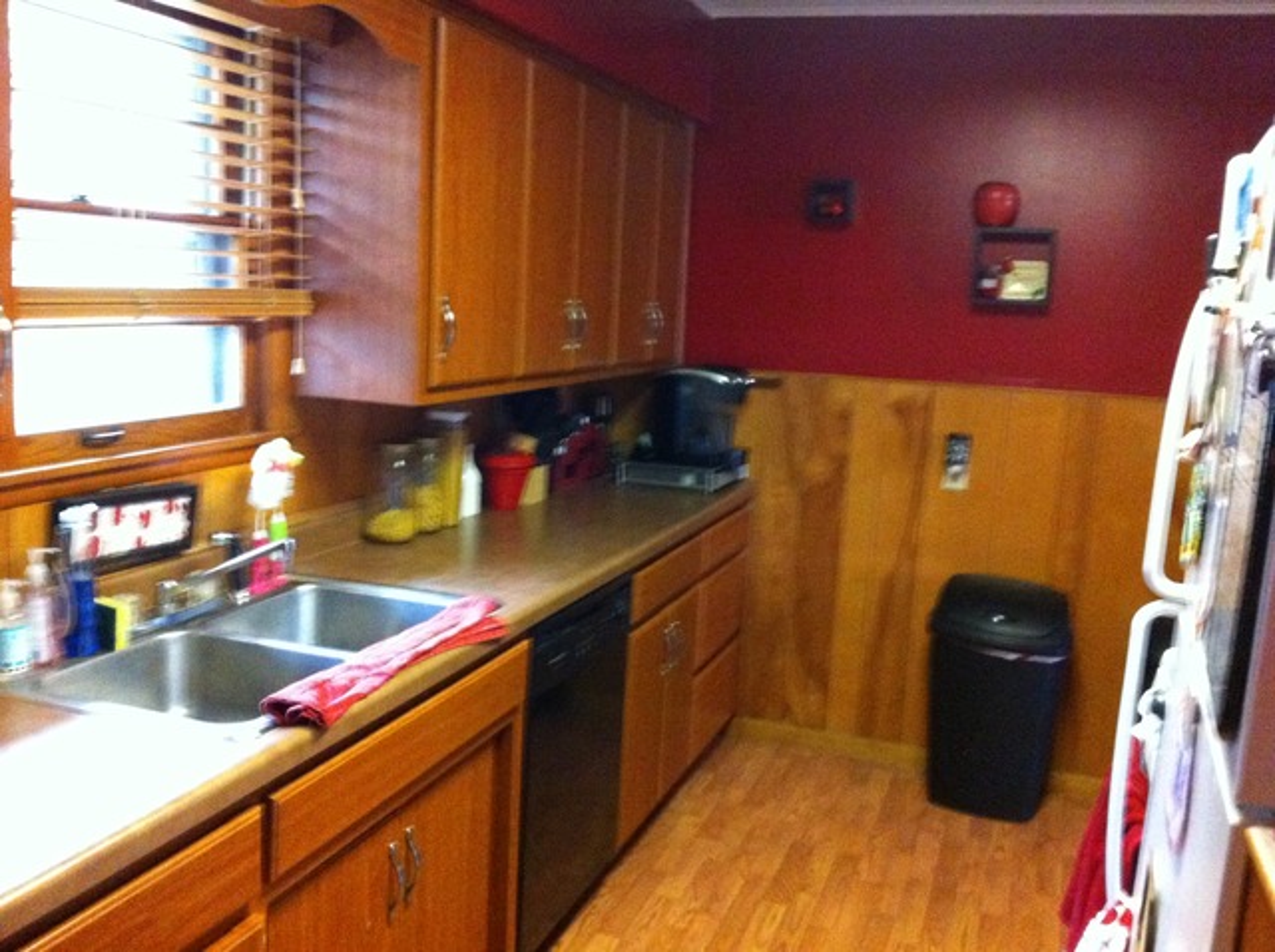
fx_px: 1287
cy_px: 476
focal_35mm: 35
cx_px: 638
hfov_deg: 52.7
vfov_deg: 40.6
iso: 1000
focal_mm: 3.85
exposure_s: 1/15
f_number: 2.8
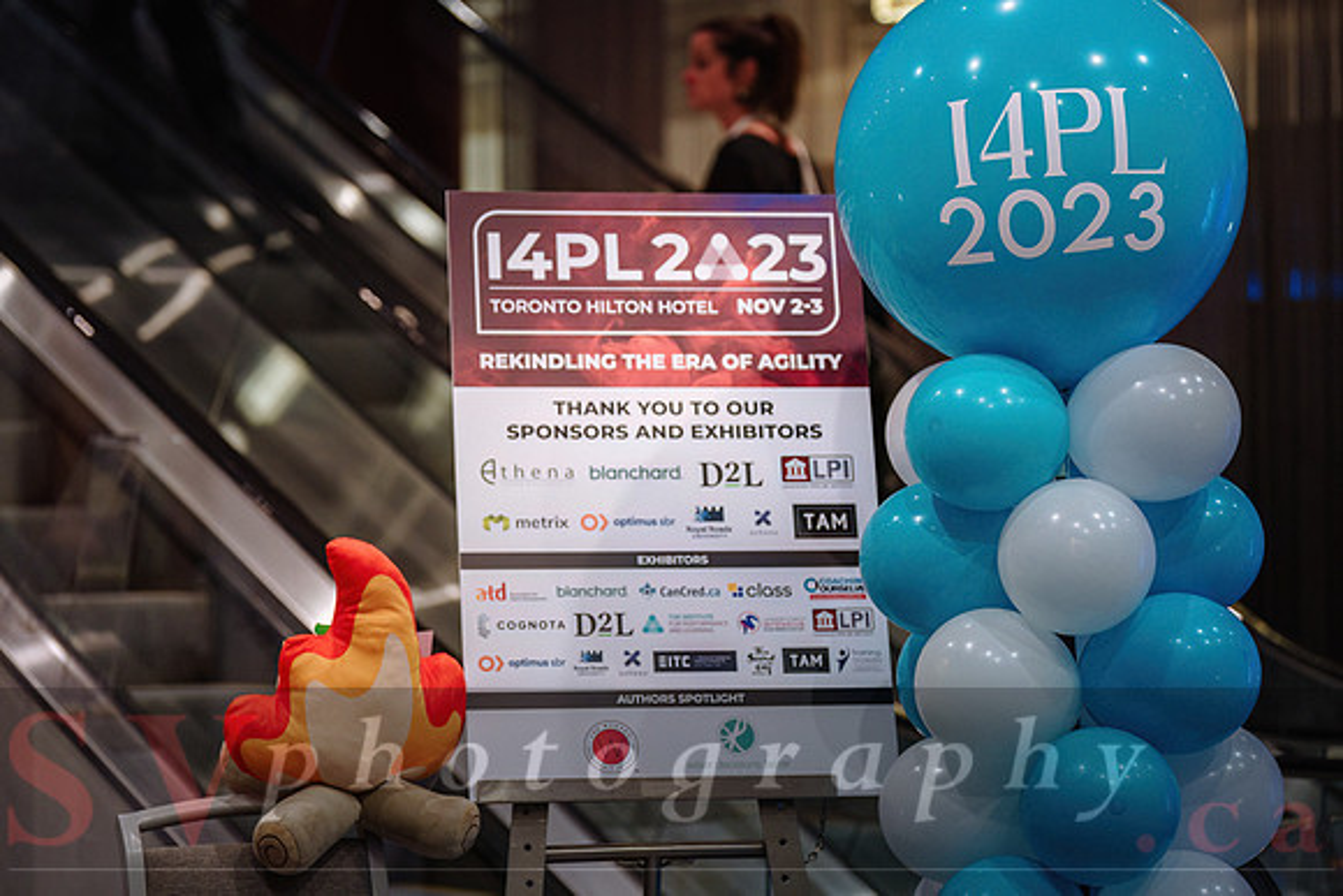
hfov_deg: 19.5
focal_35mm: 105
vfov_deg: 13.0
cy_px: 448
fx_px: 3918
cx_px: 672
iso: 1600
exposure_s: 1/100
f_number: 2.8
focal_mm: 105
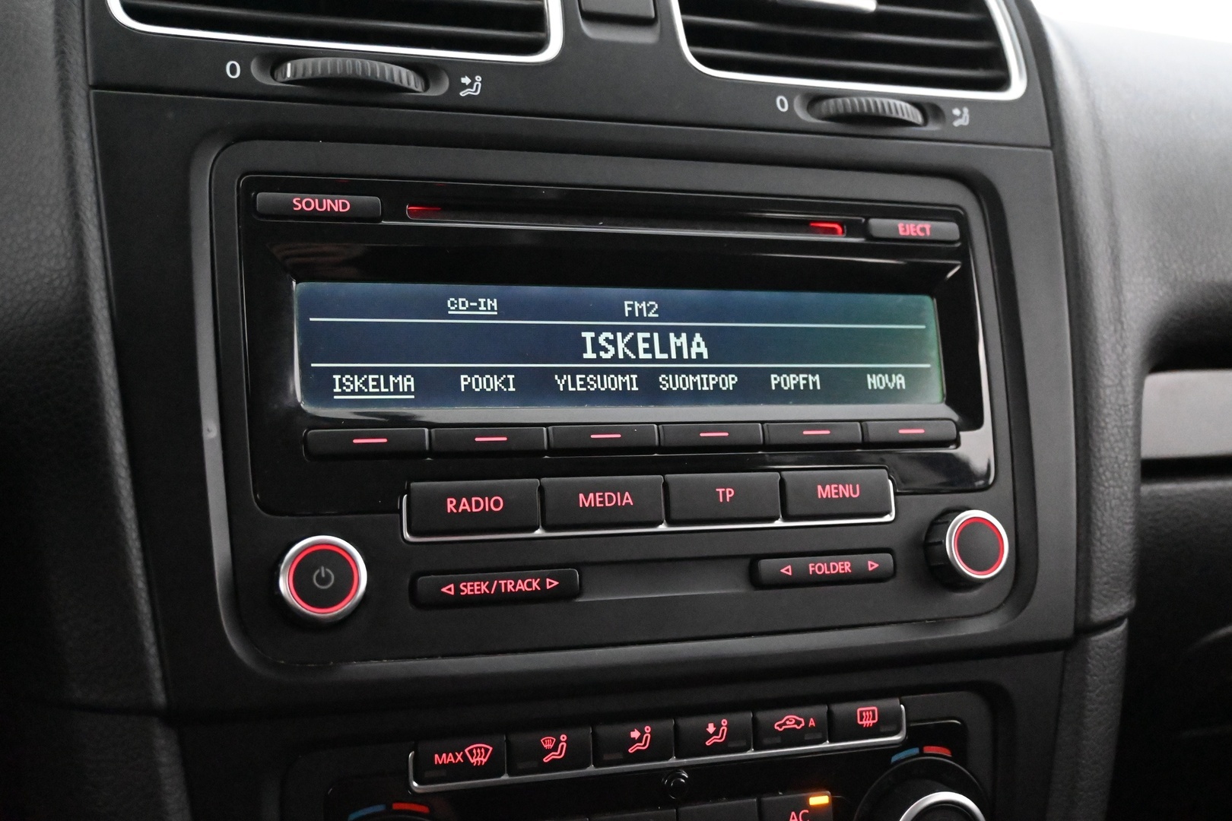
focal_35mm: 37
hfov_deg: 52.2
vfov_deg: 36.2
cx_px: 616
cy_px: 410
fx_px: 1258
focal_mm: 24.5
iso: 14400
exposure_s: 1/40
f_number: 4.2
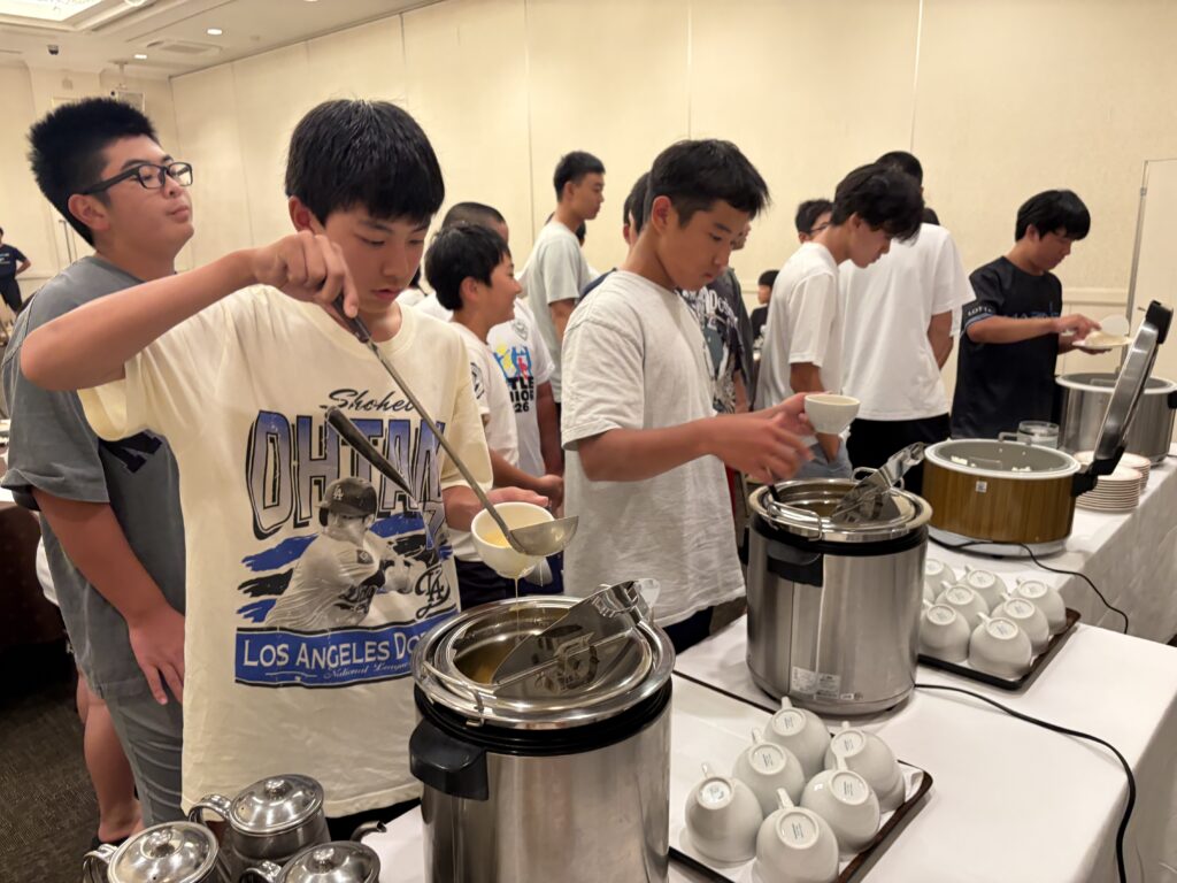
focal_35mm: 26
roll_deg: +1.8
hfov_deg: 67.3
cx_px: 588
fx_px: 884
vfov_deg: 53.1
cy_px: 442
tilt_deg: -10.7
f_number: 1.6
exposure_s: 1/50
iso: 250
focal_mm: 5.96
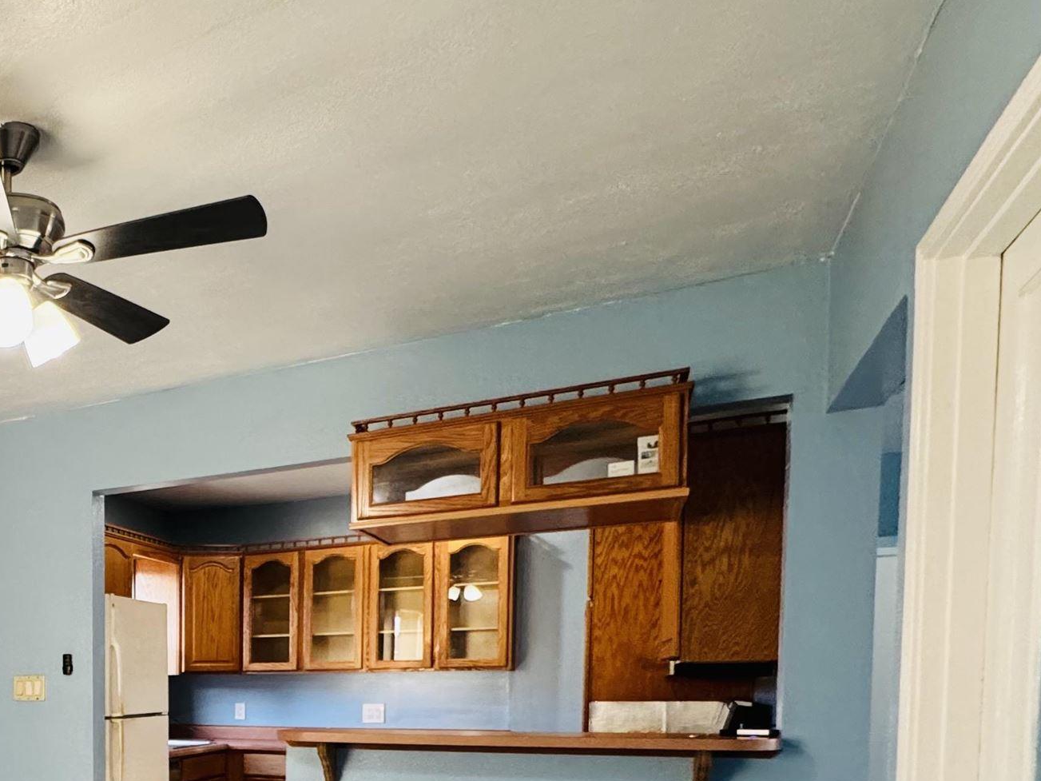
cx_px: -83
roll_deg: +0.4
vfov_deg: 39.1
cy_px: 739
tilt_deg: -4.0
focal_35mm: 33
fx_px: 992
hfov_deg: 43.8
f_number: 2.2
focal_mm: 2.22
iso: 320
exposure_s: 1/120
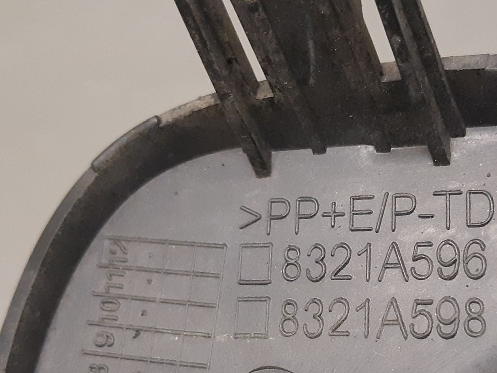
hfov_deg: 35.0
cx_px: 357
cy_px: 272
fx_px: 775
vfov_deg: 26.7
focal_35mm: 54
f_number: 1.7
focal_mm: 3.93
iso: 320
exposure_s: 1/50
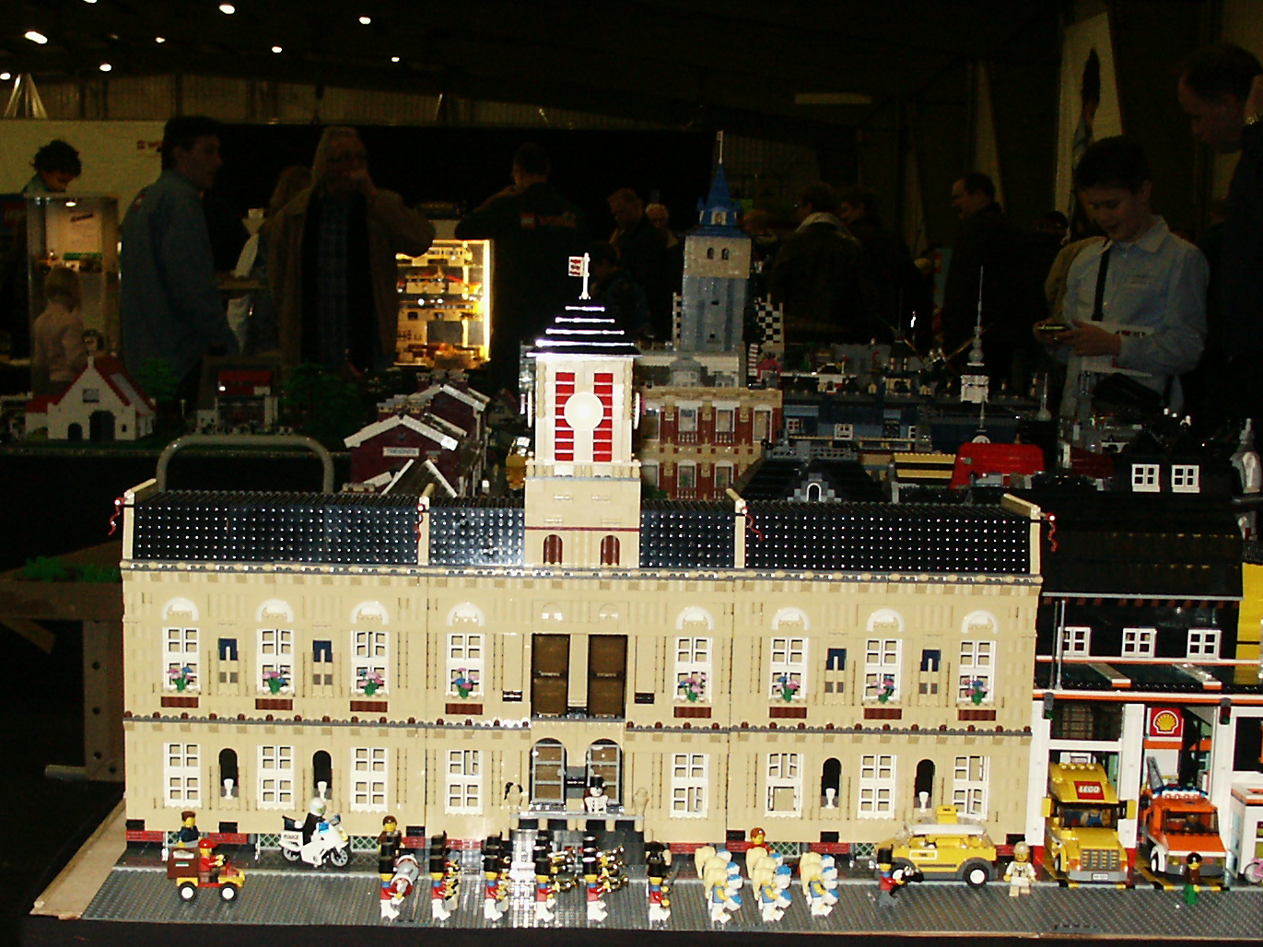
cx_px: 527
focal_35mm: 58
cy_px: 592
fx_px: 2116
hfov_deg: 33.2
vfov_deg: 25.2
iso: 200
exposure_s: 1/45
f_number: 3
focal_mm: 7.2
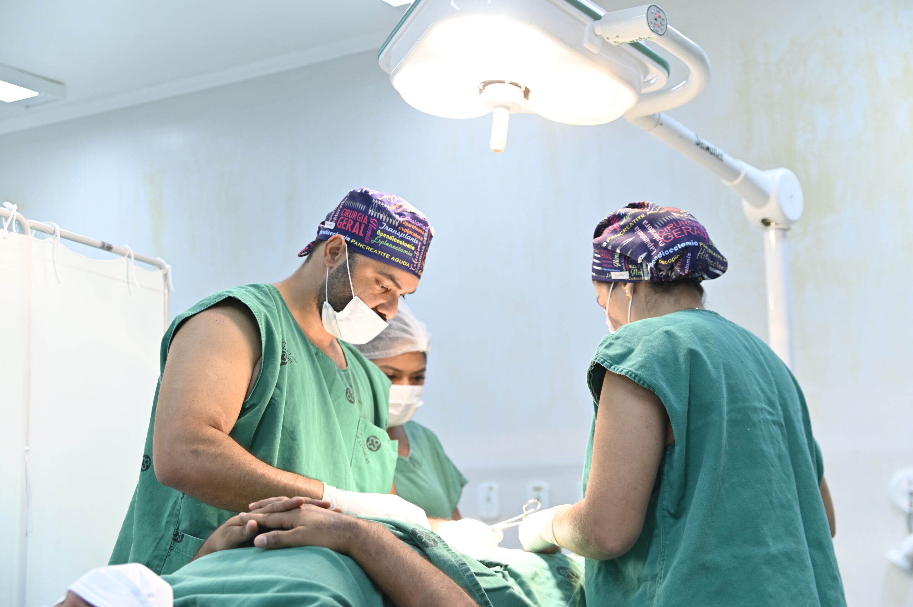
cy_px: 304
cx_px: 456
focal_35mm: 52
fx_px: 1318
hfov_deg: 38.2
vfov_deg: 26.0
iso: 640
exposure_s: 1/100
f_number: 3.2
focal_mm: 52
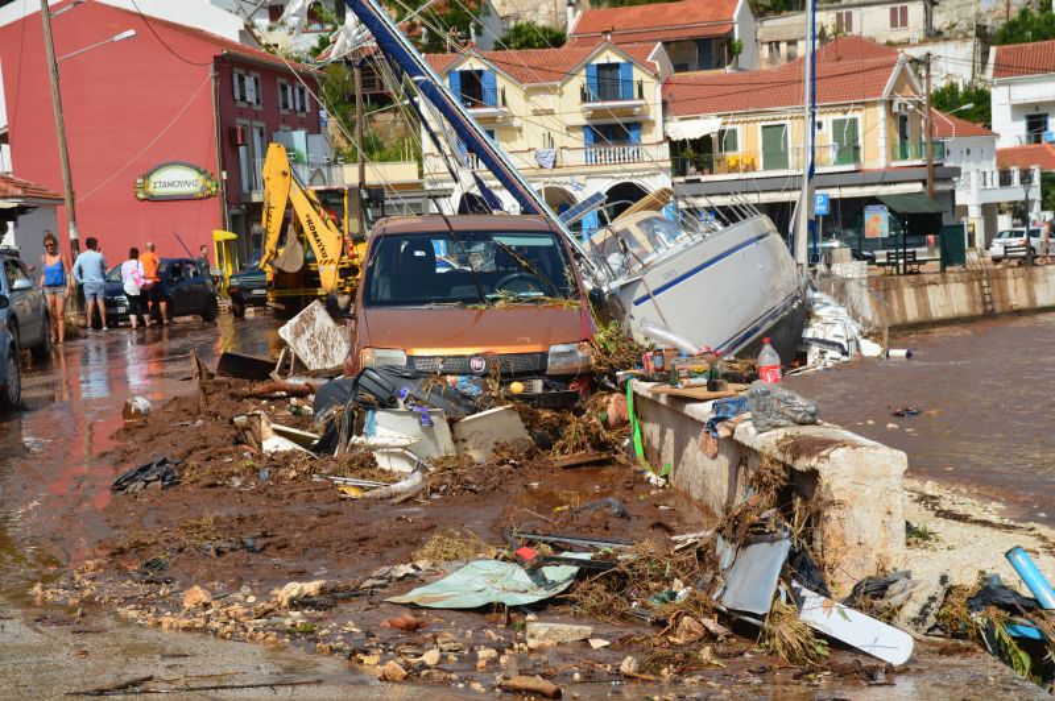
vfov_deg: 14.7
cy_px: 350
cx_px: 528
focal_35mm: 93
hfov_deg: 21.9
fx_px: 2723
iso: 250
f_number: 11
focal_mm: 62
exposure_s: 1/500
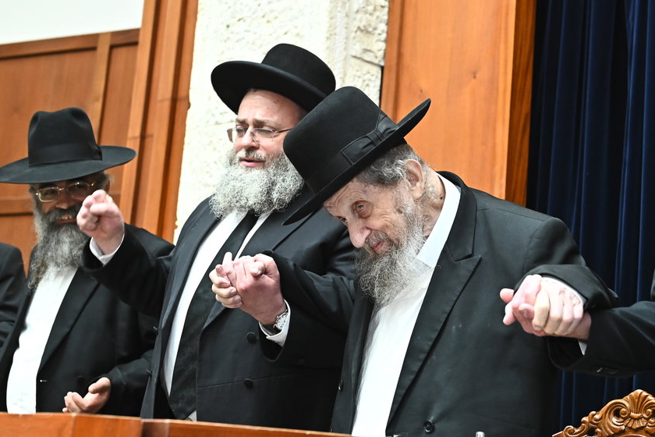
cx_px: 457
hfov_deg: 25.2
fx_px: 1455
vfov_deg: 17.0
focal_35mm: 80
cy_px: 159
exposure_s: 1/100
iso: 2500
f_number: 4
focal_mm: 48
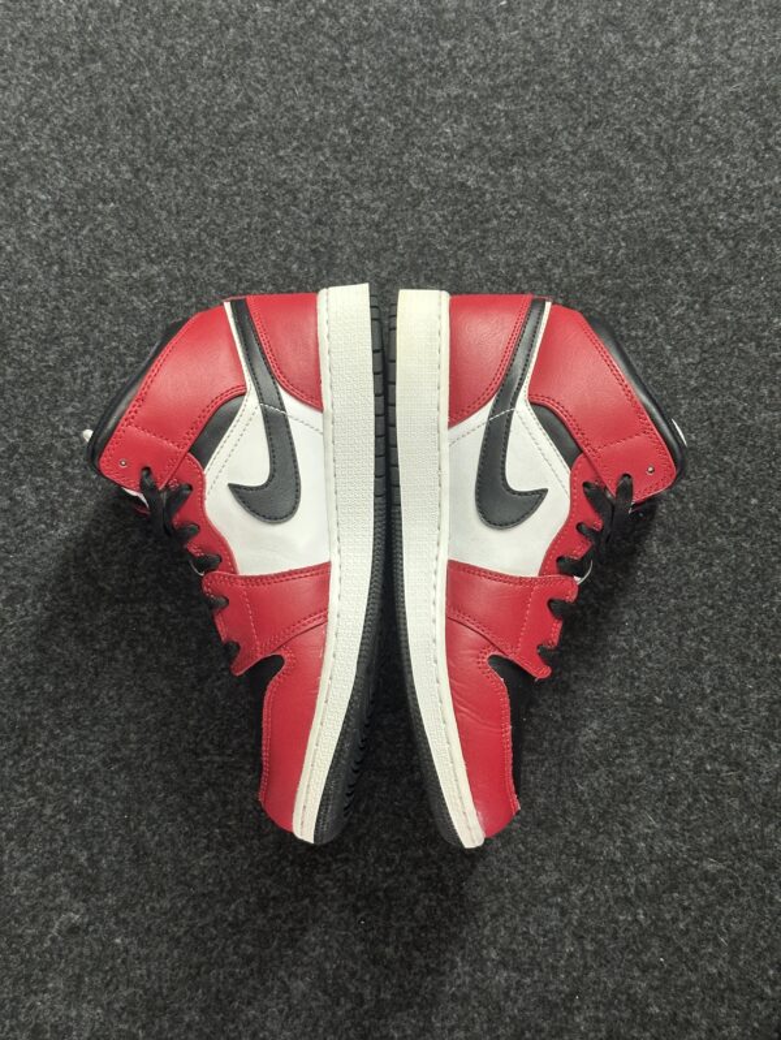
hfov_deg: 30.3
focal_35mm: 48
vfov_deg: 39.6
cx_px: 390
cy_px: 520
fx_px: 1443
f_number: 1.78
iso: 250
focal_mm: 6.86
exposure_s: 1/33
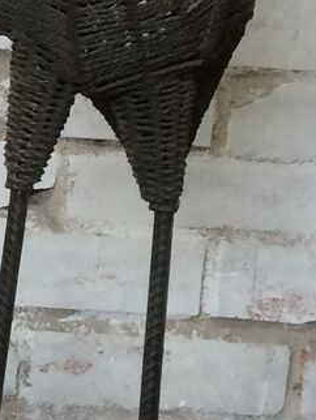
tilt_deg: -4.0
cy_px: -12
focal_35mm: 180
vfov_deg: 10.9
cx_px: -618
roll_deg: -6.0
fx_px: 2188
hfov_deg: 7.3
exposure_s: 1/30
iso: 80
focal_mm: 4.15
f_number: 2.2
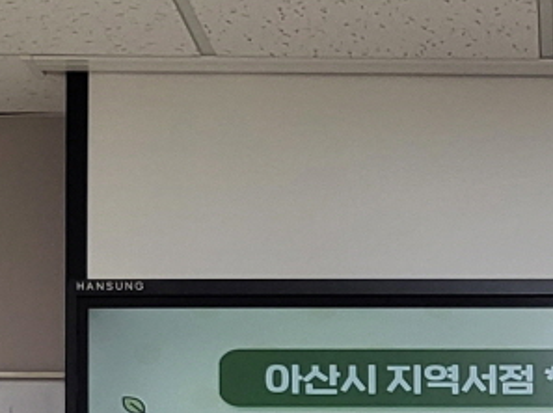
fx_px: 2377
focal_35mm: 149
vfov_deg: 9.4
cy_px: 790
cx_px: 639
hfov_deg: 13.0
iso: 125
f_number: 1.8
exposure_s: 1/120
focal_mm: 4.25
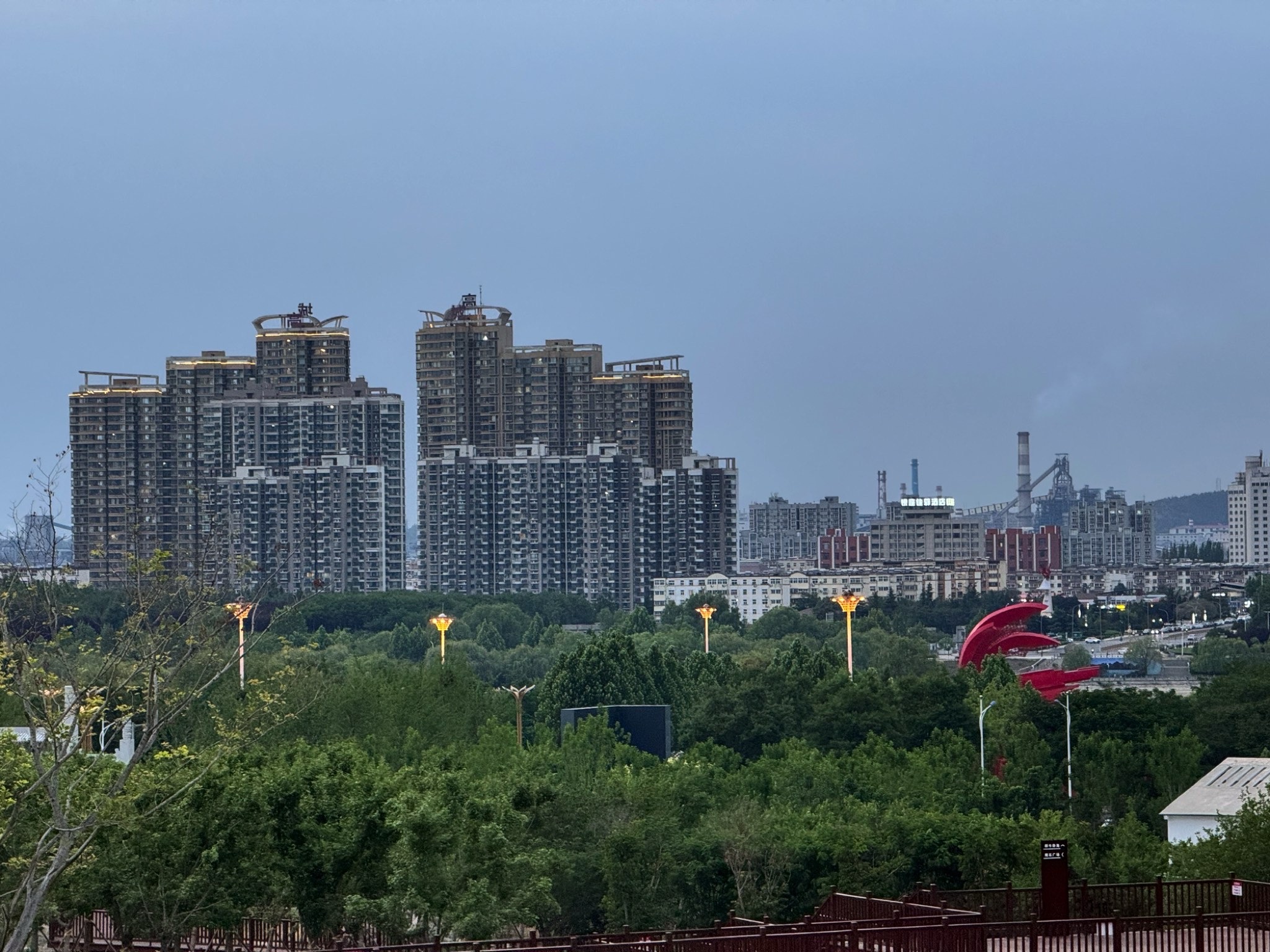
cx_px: 635
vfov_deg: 12.3
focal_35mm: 120
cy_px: 476
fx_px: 4403
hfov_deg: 16.4
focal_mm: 15.66
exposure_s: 1/81
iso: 200
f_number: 2.8
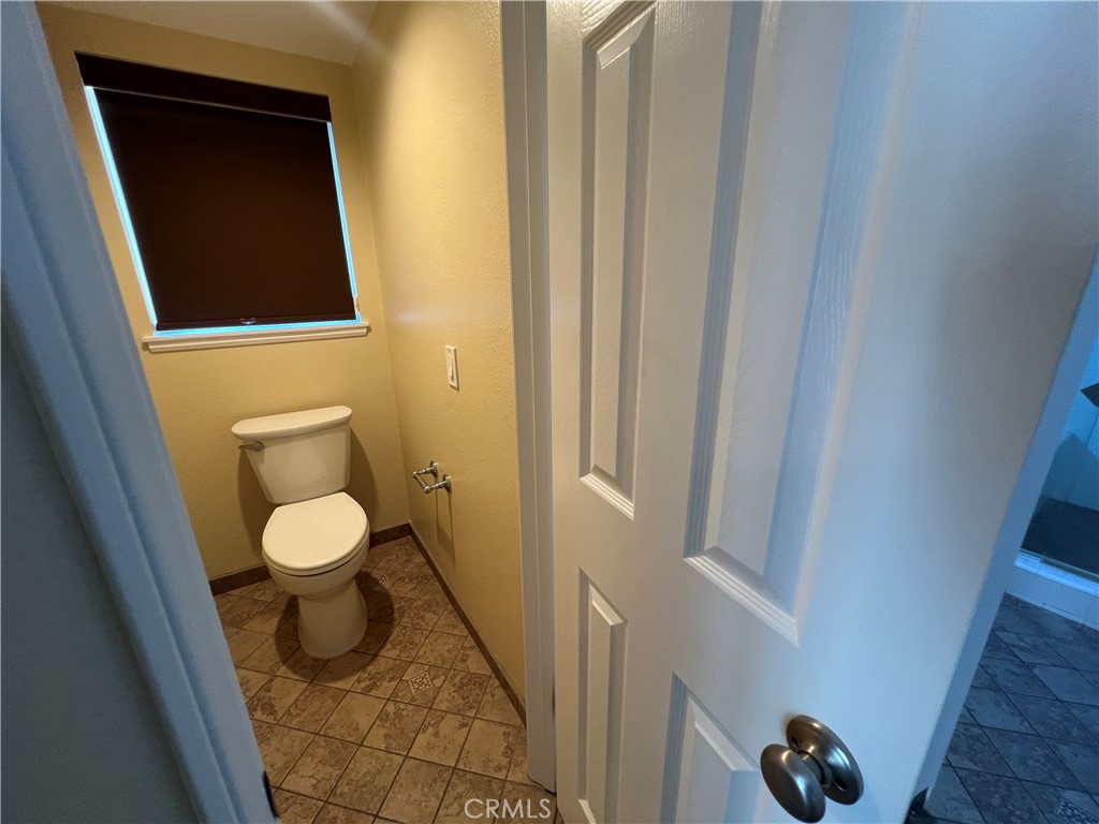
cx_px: 550
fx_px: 413
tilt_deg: -17.3
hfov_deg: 106.2
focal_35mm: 13
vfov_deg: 89.9
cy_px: 412
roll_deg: +1.5
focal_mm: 1.57
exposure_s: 1/60
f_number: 1.8
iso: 160
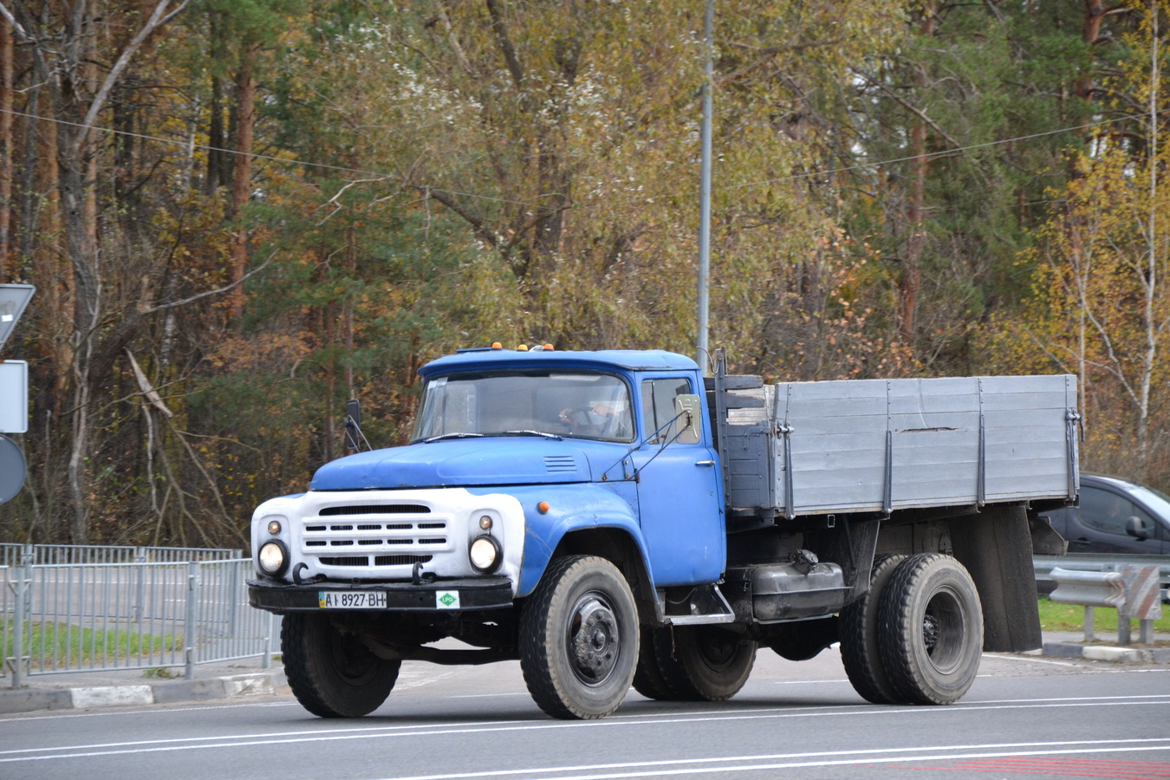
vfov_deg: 8.7
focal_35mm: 158
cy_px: 390
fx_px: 5118
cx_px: 585
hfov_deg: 13.0
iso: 720
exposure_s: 1/500
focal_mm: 105
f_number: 5.6
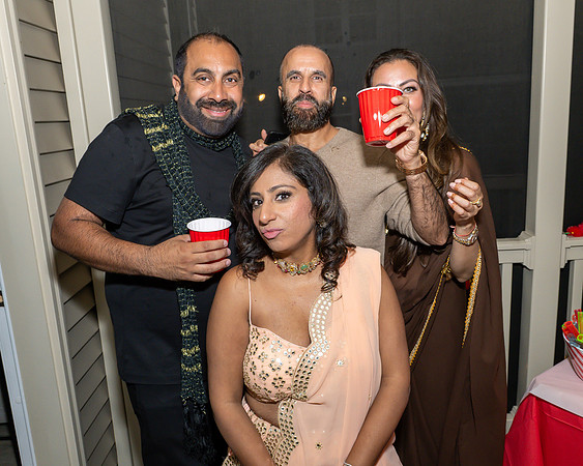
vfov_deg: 49.4
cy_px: 233
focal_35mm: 29
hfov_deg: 59.9
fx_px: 506
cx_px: 295
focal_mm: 17
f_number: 7.1
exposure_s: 1/250
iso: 640
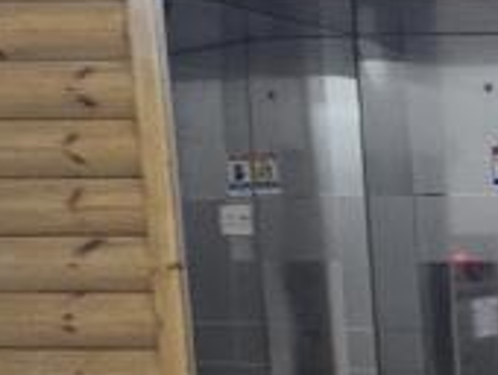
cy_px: 325
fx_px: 879
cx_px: 1046
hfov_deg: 18.0
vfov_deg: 23.5
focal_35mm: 61
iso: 320
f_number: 2.2
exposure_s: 1/30
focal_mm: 2.2
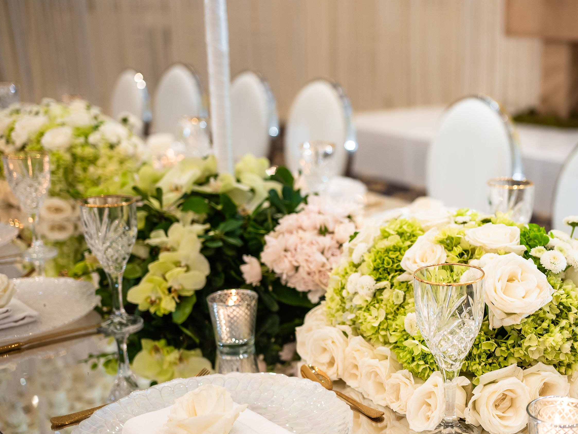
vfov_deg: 27.0
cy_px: 254
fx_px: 902
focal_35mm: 54
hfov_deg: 34.8
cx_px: 434
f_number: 2.2
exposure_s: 1/125
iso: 400
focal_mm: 35
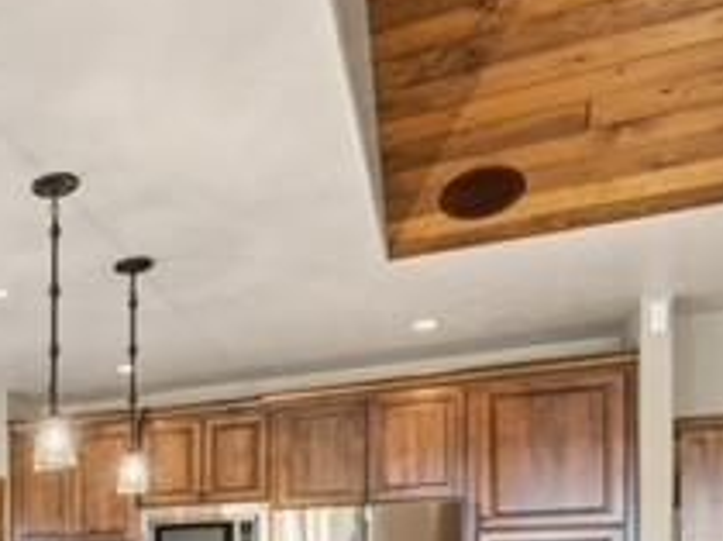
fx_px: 918
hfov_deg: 33.3
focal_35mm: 44
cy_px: 579
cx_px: -186
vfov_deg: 29.9
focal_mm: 15
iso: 400
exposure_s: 1/2
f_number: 8
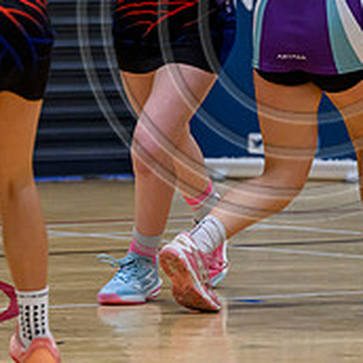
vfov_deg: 2.3
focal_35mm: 749
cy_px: -48
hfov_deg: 2.3
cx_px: 142
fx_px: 8886
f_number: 3.5
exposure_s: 1/1000
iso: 5000
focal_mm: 200
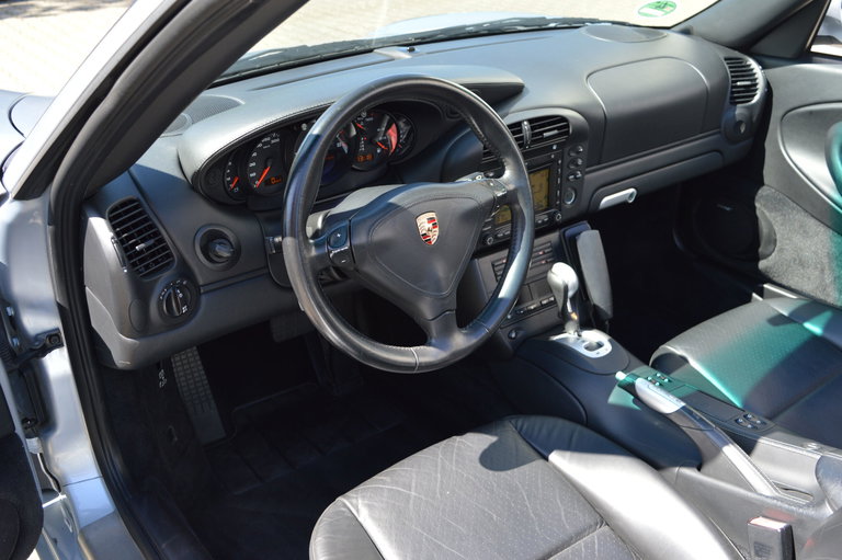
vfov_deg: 36.8
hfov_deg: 53.2
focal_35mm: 36
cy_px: 280
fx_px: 841
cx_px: 421
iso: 180
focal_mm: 24
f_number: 5.6
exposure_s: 1/125
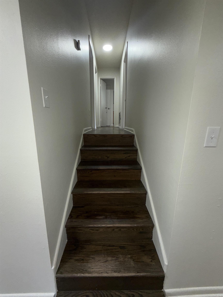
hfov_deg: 85.7
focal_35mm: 14
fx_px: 120
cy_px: 148
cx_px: 112
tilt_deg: -11.1
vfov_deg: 102.1
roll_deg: -0.2
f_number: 2.2
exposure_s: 1/60
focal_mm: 2.22
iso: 64
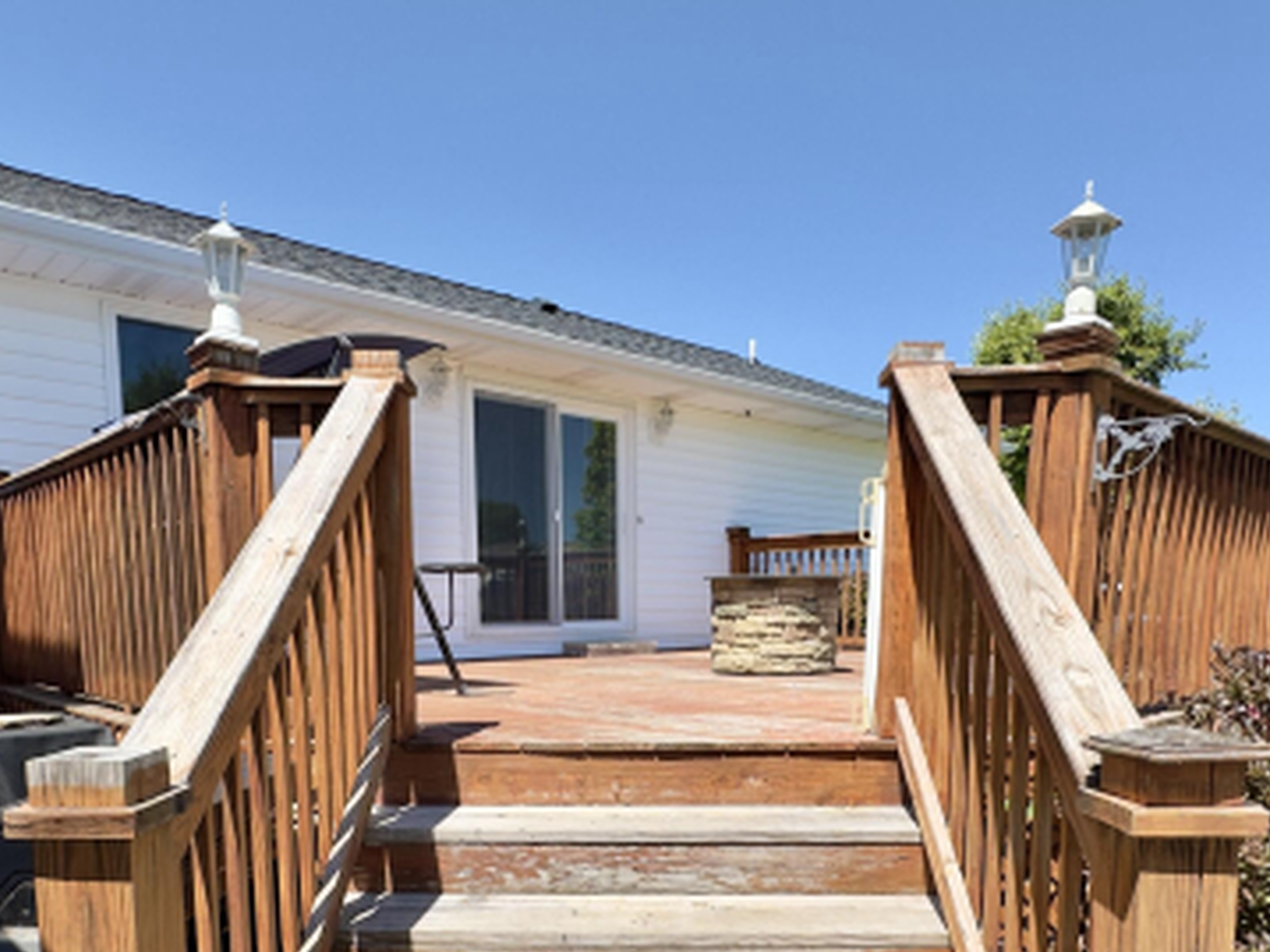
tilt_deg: -5.7
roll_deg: +0.8
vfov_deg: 50.8
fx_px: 954
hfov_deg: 67.3
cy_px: 715
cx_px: 628
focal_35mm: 26
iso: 50
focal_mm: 2.22
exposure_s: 1/1689
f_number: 2.2
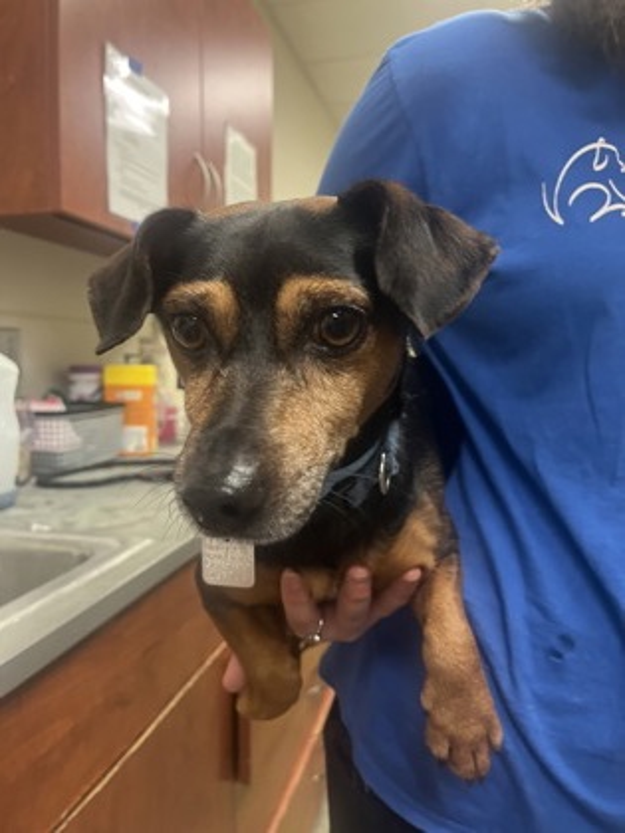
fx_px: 626
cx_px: 312
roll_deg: -0.5
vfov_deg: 67.3
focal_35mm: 26
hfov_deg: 53.1
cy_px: 416
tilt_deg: -5.4
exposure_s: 1/60
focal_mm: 5.1
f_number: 1.6
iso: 200
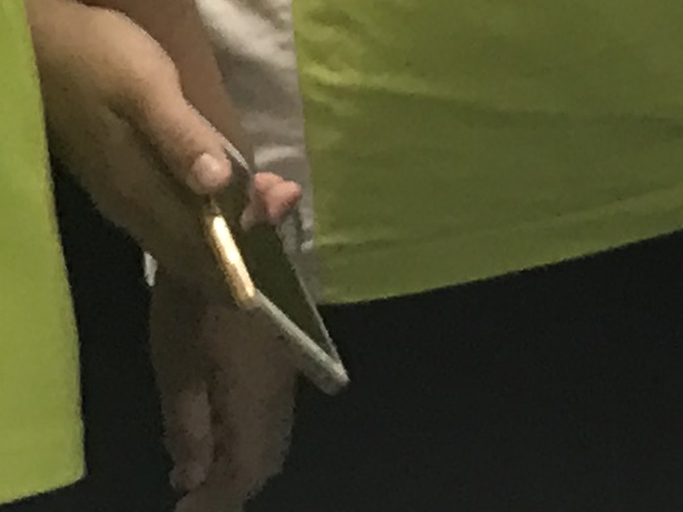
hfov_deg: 8.8
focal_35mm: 221
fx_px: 4359
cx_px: 949
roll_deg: +3.4
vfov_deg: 6.5
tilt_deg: -6.7
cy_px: -495
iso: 32
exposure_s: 1/20
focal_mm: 3.99
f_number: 1.8
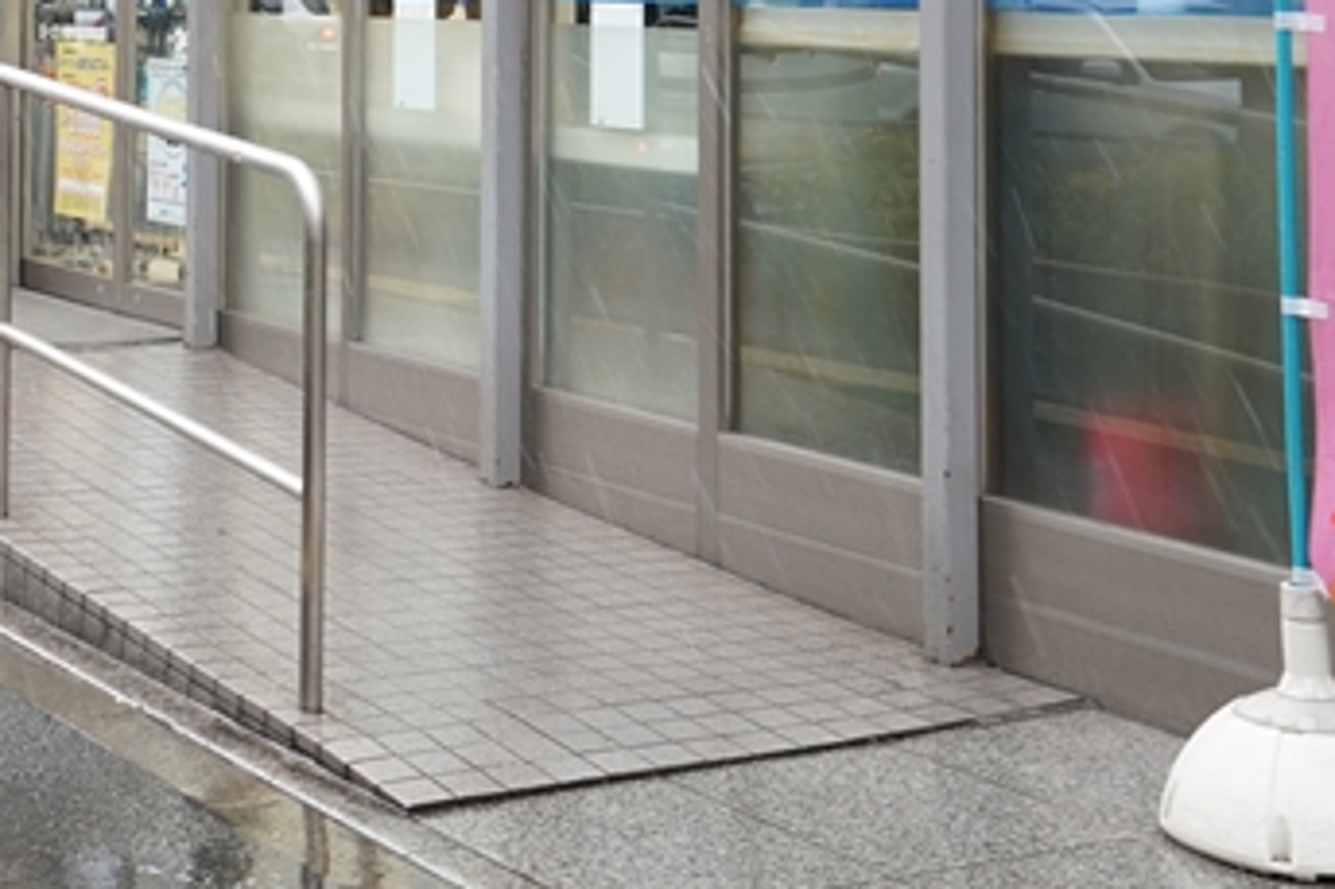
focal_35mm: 79
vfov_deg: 16.6
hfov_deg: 24.8
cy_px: -138
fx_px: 2928
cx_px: 81
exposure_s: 1/40
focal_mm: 34
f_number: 3.5
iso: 200
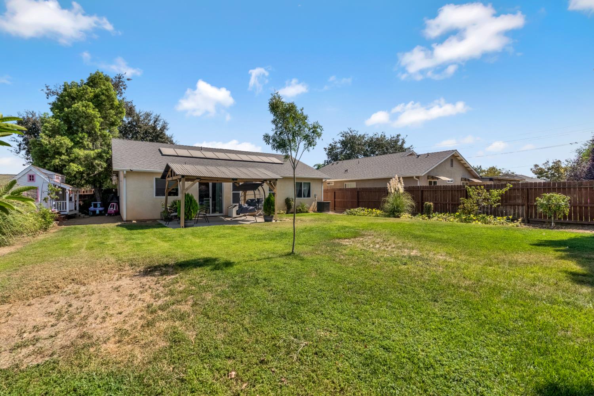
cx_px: 297
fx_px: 264
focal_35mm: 16
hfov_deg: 96.7
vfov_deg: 73.7
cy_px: 198
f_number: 7.1
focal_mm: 16
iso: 640
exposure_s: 1/2000
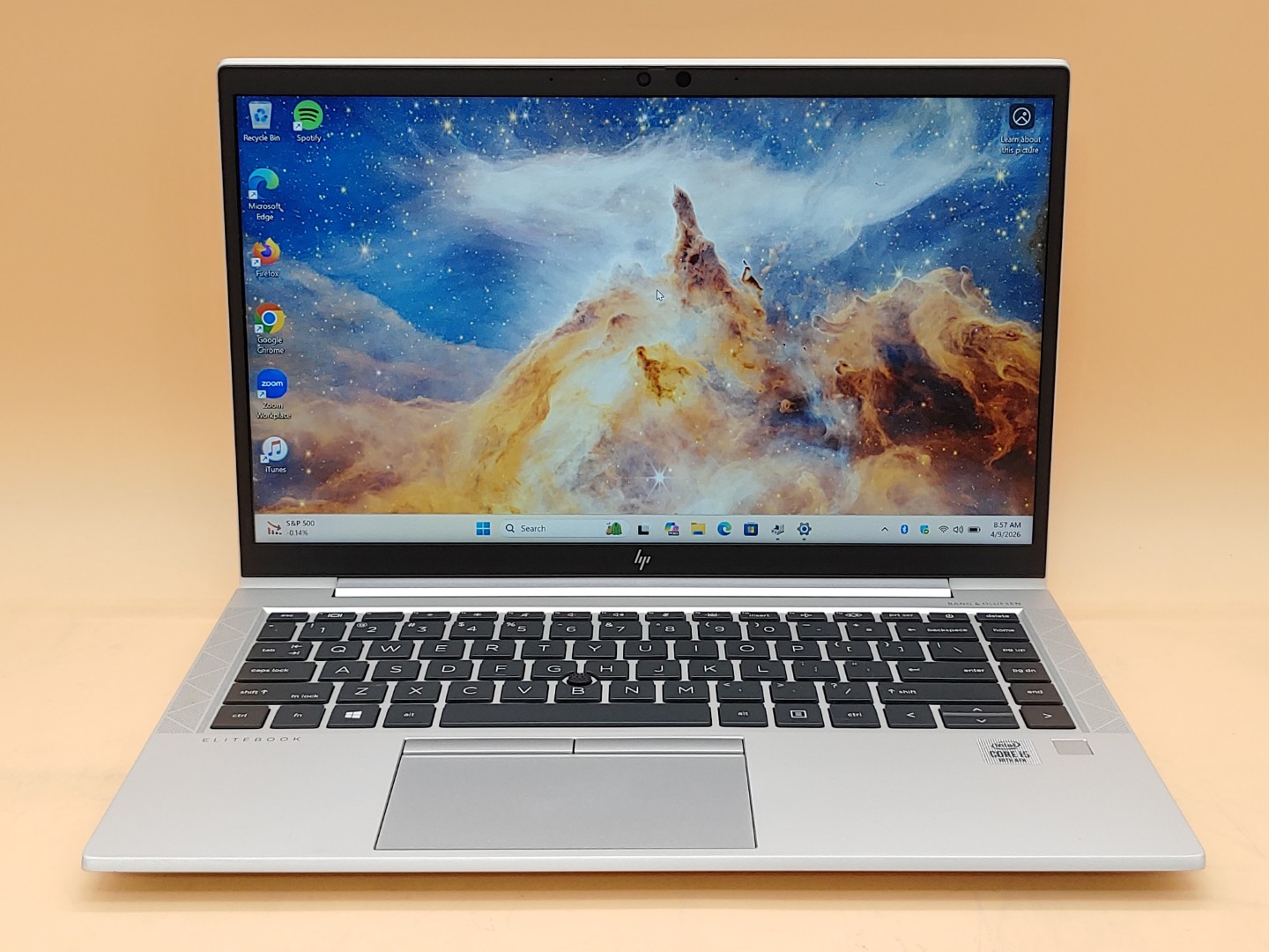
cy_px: 476
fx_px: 1686
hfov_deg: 41.2
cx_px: 634
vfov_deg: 31.5
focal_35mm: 46
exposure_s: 1/94
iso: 50
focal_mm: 4.36
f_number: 1.8
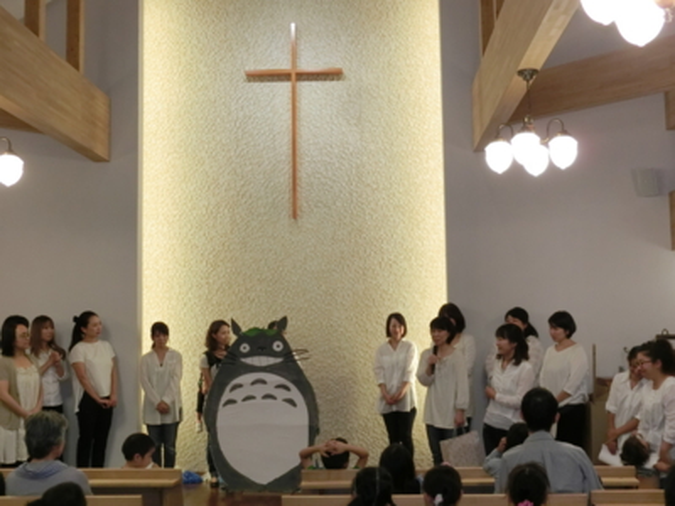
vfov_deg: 32.2
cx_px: 338
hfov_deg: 42.1
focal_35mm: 45
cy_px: 253
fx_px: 877
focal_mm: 8
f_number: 4.4
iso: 400
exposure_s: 1/80
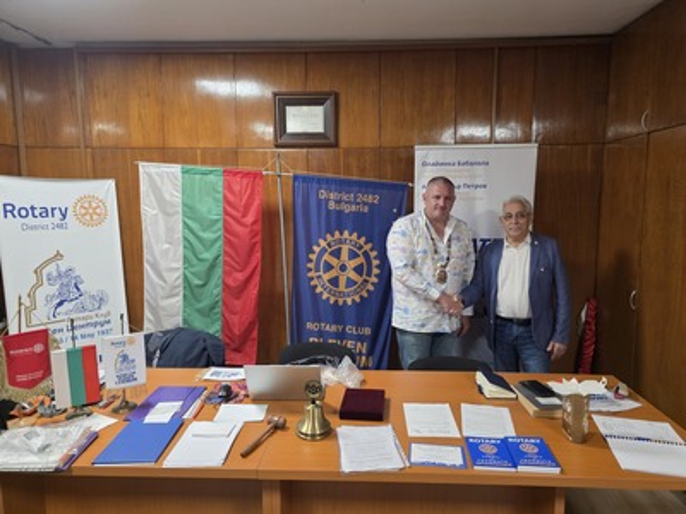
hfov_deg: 73.9
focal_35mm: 23
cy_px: 257
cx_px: 343
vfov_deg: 58.9
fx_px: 456
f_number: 1.7
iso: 500
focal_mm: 6.3
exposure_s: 1/100
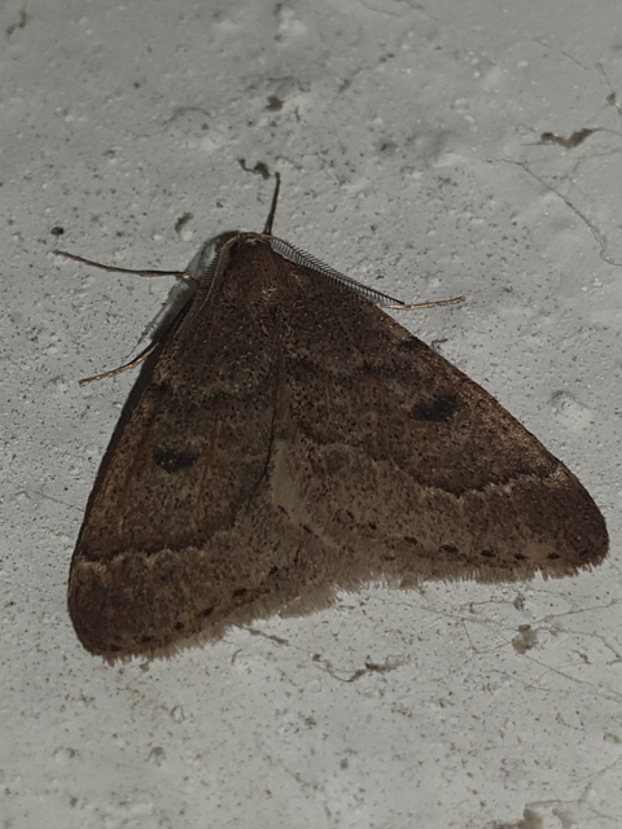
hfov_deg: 53.1
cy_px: 414
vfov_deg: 67.3
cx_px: 311
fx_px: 623
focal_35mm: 26
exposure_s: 1/1779
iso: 50
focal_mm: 4.3
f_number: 2.4
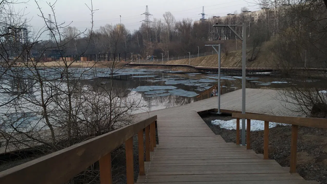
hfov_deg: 61.0
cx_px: 165
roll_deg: +1.6
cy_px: 97
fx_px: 277
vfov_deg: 36.7
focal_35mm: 32
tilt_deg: -9.6
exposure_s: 1/33
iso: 100
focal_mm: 4.15
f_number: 2.2
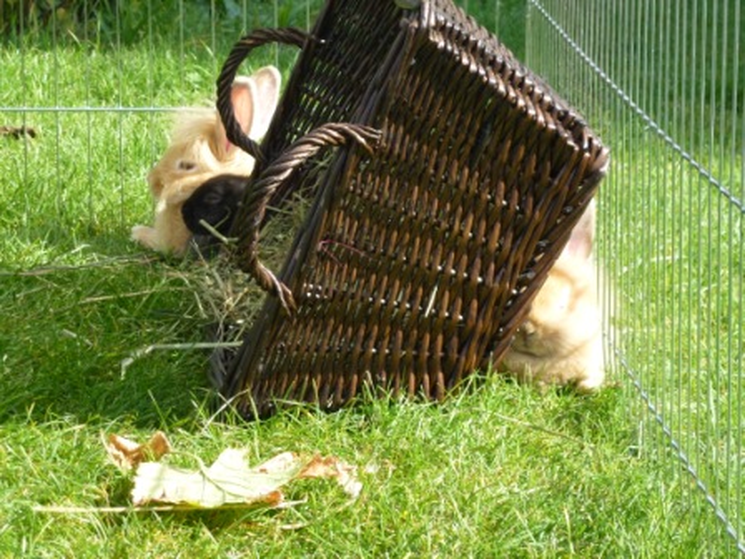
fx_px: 2432
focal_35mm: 113
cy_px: 280
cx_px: 372
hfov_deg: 17.4
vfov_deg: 13.1
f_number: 5.1
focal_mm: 20.2
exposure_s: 1/125
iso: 100
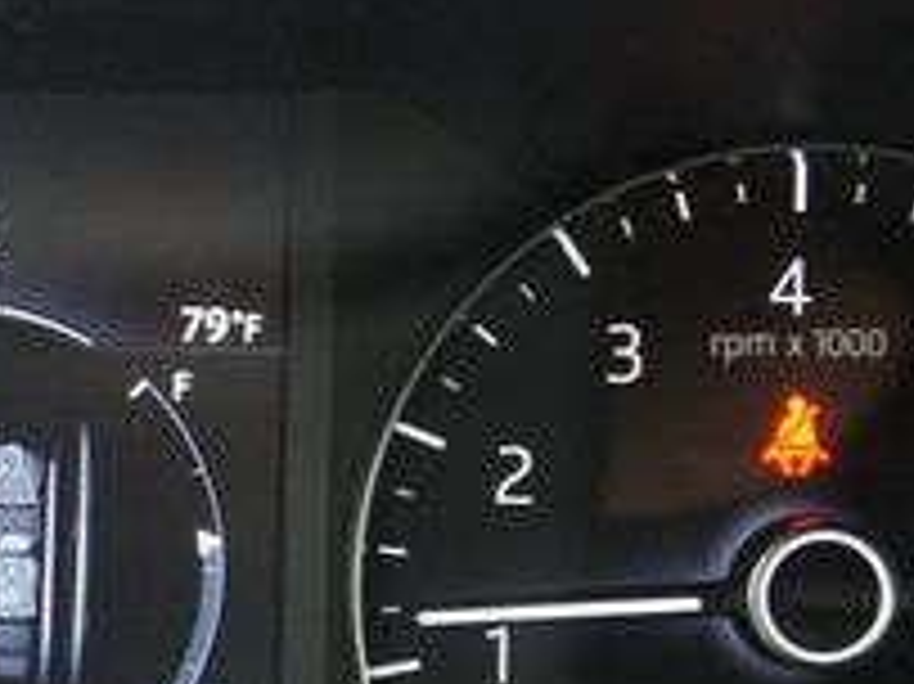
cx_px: -131
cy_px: 554
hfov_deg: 16.7
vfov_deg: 13.0
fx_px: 2995
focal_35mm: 114
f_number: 4
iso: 1600
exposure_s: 1/15
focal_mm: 25
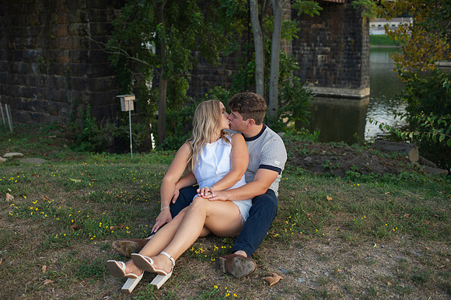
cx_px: 226
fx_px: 462
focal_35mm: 37
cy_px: 147
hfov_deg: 52.0
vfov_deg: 36.0
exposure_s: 1/320
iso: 140
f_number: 3.2
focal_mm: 35
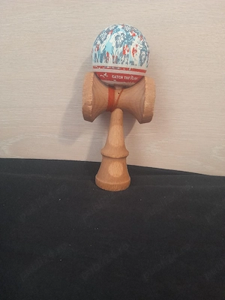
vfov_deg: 69.4
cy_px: 150
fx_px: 217
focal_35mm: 25
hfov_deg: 54.9
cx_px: 112
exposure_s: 1/25
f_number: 2
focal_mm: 4.6
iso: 500
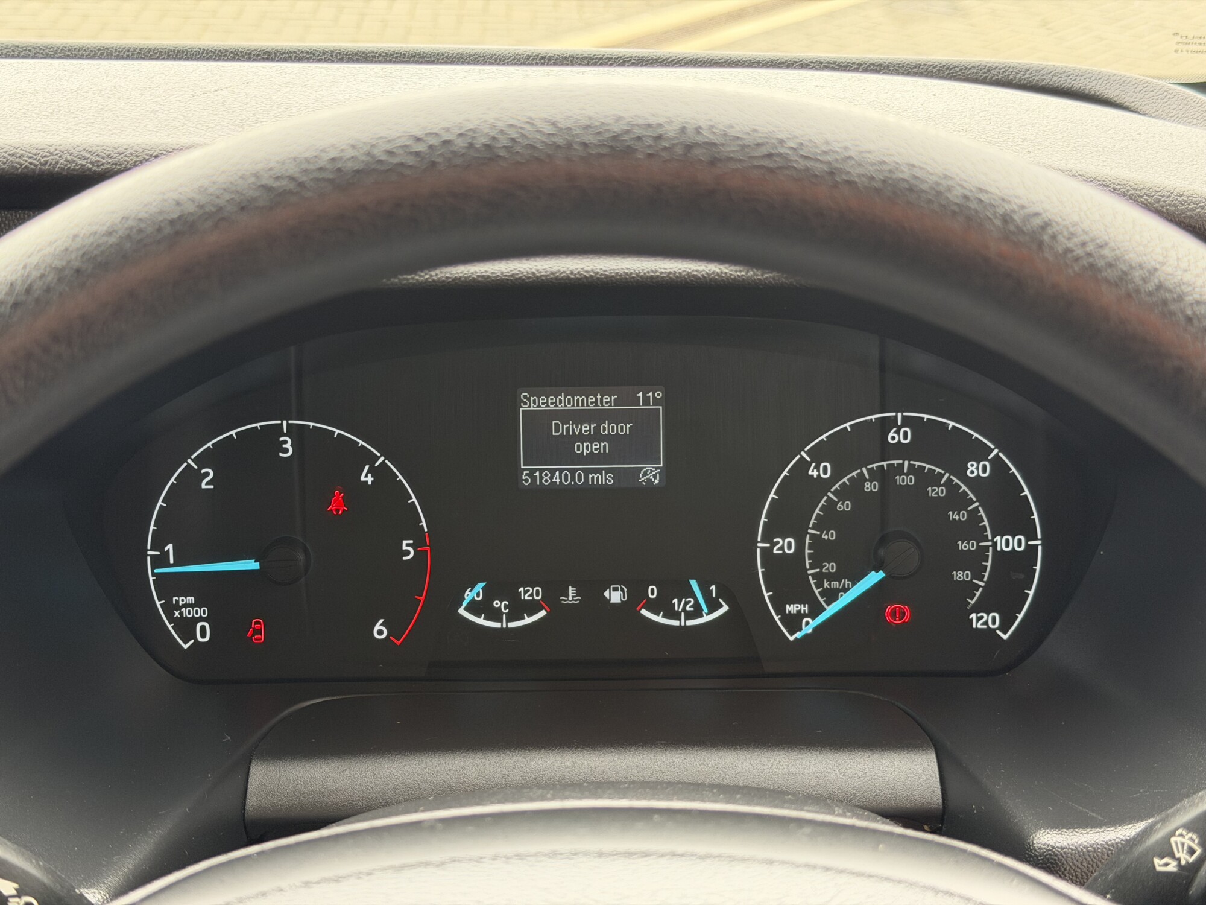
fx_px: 1672
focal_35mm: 48
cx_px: 603
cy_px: 452
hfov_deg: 39.7
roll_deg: +1.1
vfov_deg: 30.3
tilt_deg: -27.9
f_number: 1.78
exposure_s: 1/113
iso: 200
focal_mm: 6.76
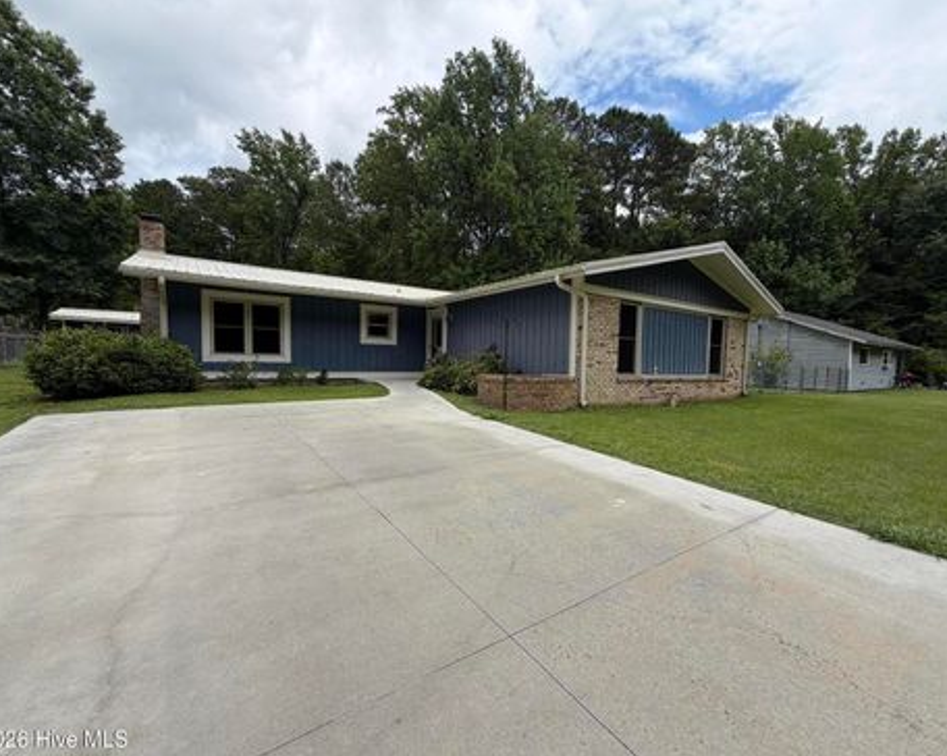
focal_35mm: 15
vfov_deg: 84.0
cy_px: 385
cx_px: 480
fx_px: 420
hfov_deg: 96.8
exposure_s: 1/853
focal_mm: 2.22
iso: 20
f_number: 2.2
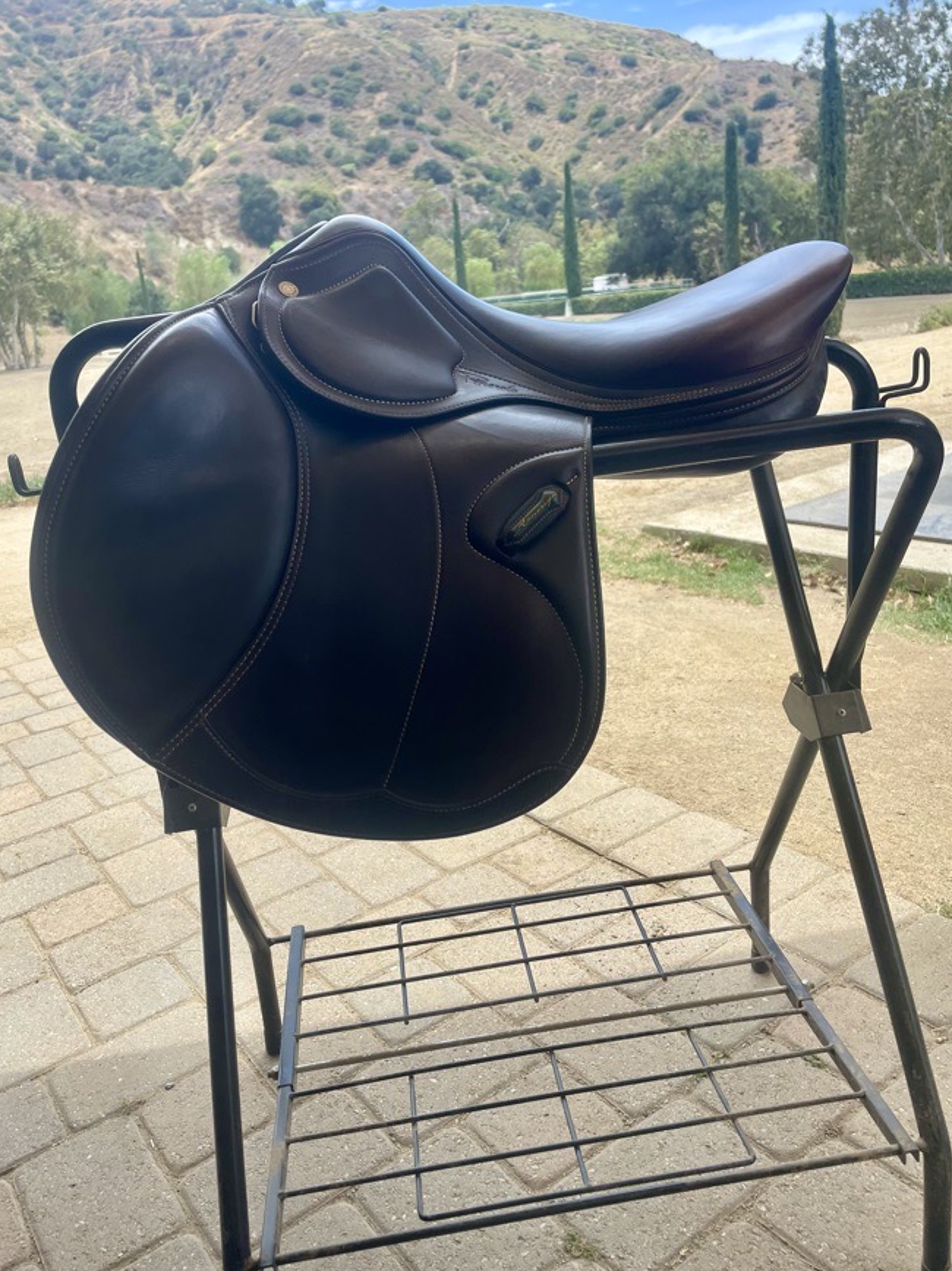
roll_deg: +6.7
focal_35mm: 27
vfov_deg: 65.3
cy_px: 620
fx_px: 990
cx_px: 464
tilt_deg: -18.3
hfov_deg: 51.3
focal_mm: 4.2
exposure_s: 1/1531
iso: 32
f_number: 1.6
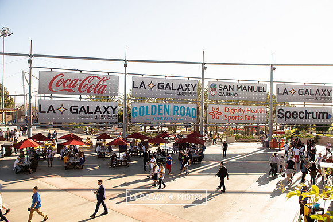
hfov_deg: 73.7
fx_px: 222
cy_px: 111
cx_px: 166
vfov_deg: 53.2
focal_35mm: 24
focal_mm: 24
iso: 200
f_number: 5.6
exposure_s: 1/800
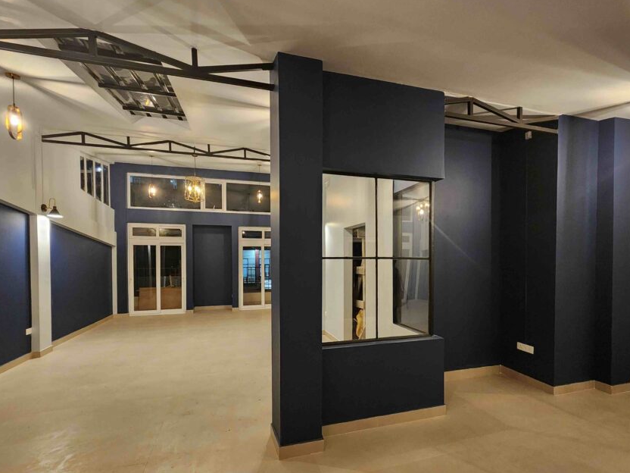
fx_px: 291
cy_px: 269
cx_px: 335
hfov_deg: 94.4
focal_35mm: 16
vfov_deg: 77.7
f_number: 2.2
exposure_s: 1/33
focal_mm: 2.2
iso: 640
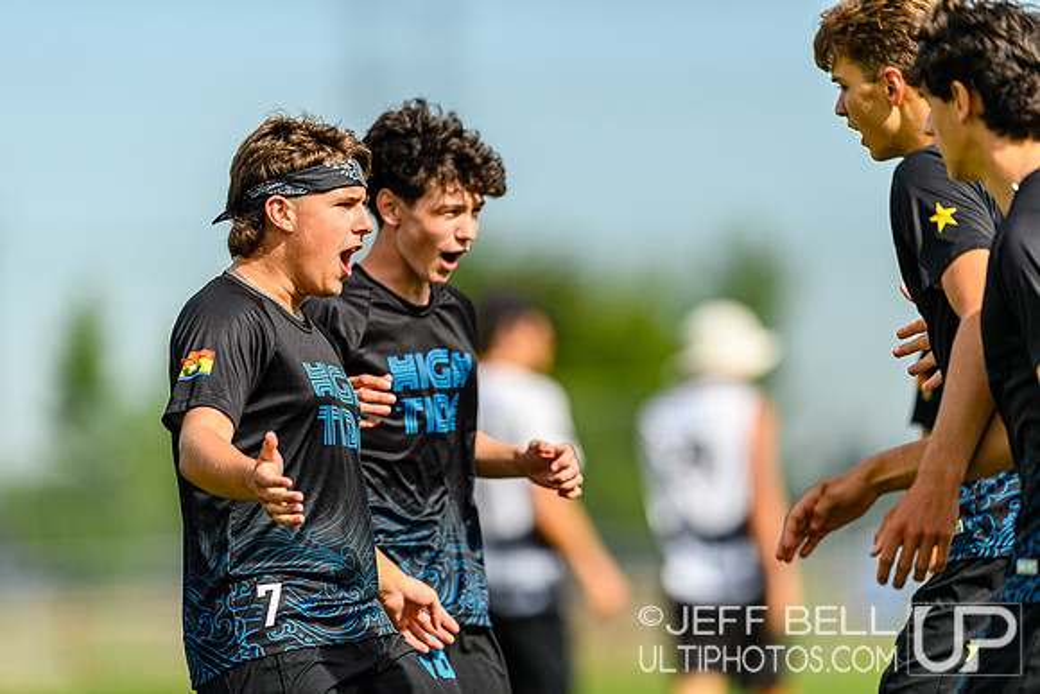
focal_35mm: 400
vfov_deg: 3.4
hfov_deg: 5.2
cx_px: 520
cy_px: 347
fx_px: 11558
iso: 100
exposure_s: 1/2000
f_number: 3.2
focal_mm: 400
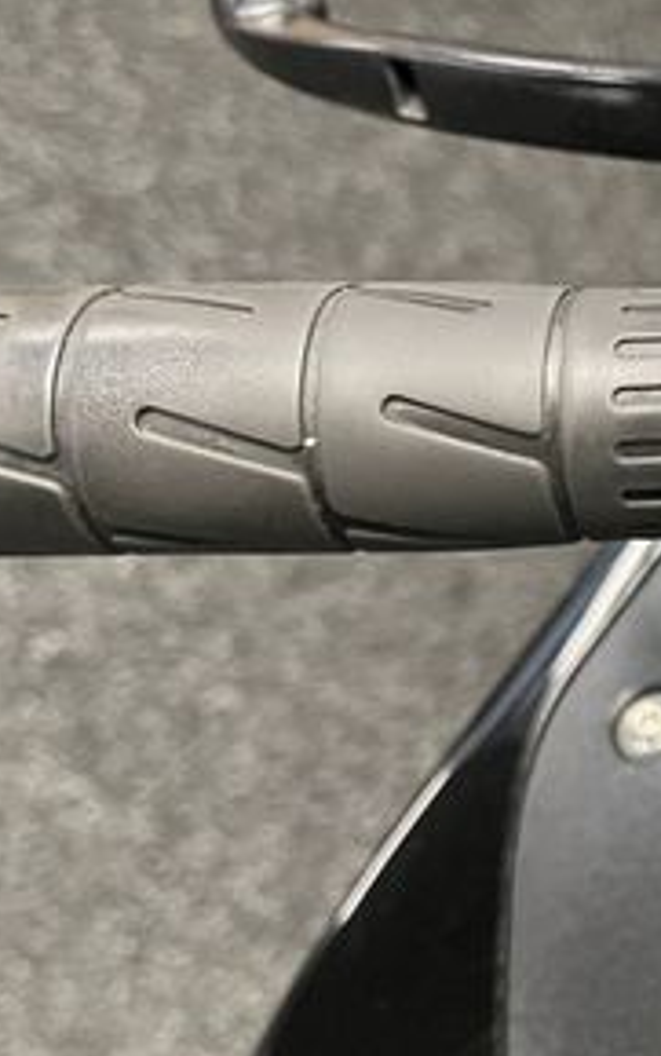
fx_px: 1756
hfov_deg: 18.4
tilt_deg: -53.0
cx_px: 1052
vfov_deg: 33.5
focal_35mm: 61
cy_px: 541
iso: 400
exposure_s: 1/33
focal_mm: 5.1
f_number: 1.6
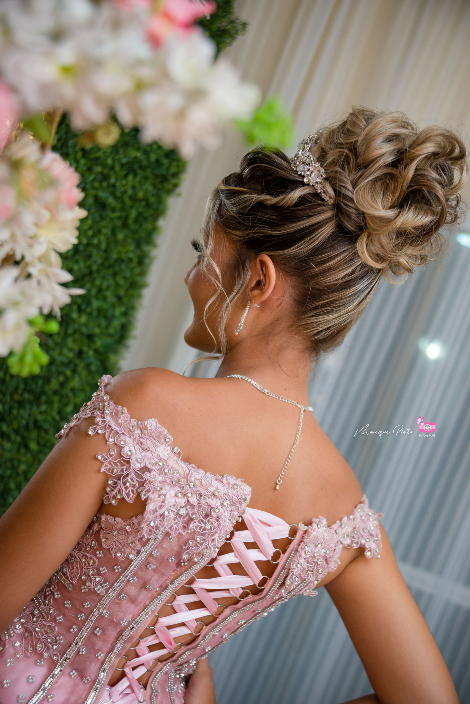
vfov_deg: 43.6
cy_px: 352
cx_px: 235
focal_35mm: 45
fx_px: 881
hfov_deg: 29.9
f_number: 3.5
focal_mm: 45
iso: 800
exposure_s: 1/160
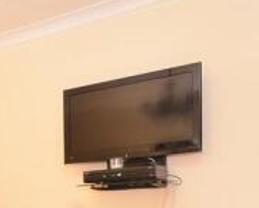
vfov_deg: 24.1
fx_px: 459
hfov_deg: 24.8
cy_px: 217
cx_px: -121
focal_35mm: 60
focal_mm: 11.5
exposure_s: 1/1.3
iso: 640
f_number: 7.1
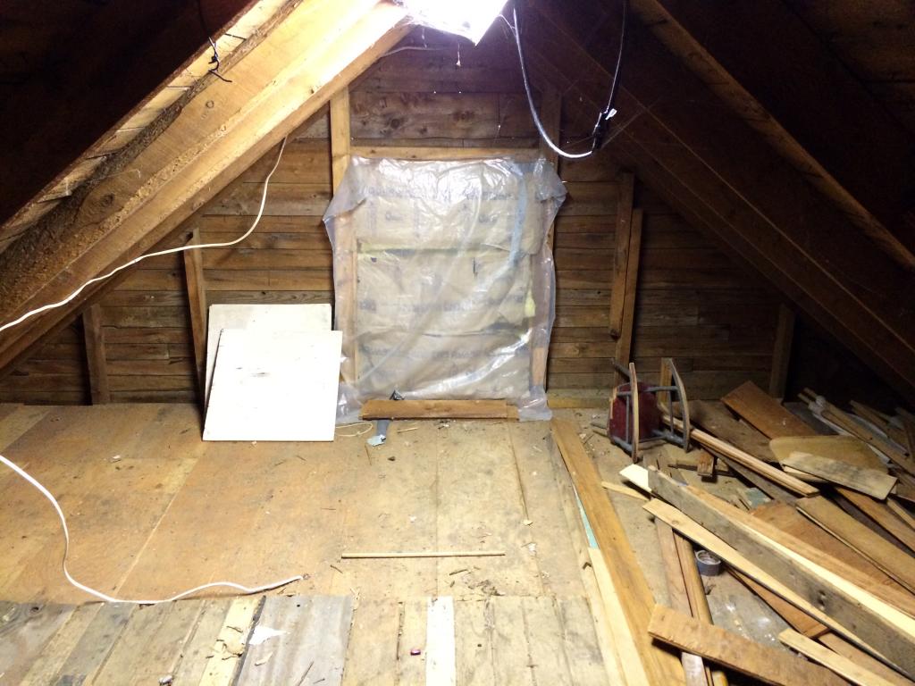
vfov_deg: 48.2
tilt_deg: -17.1
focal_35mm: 29
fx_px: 767
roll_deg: -0.1
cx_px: 458
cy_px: 343
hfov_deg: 61.7
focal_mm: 4.15
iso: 250
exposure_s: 1/24
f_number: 2.2
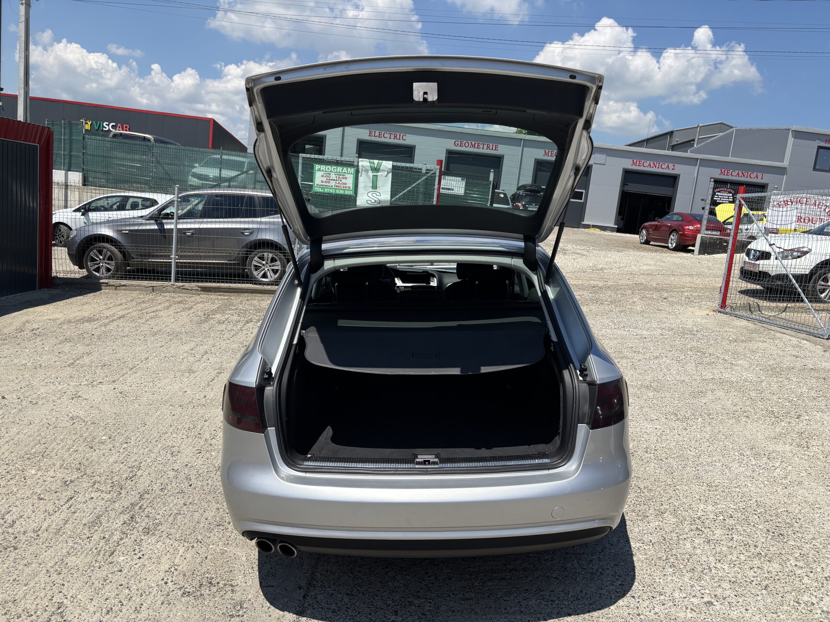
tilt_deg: -8.8
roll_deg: -5.4
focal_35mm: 26
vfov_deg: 53.1
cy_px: 311
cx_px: 415
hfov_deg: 67.3
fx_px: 623
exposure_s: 1/4255
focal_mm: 5.96
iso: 50
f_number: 1.6
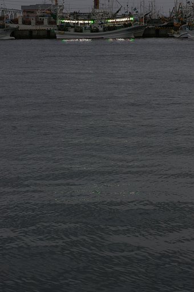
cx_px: 97
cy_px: 146
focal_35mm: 135
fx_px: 1094
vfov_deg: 15.2
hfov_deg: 10.1
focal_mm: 90
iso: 200
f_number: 8
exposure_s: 1/1000
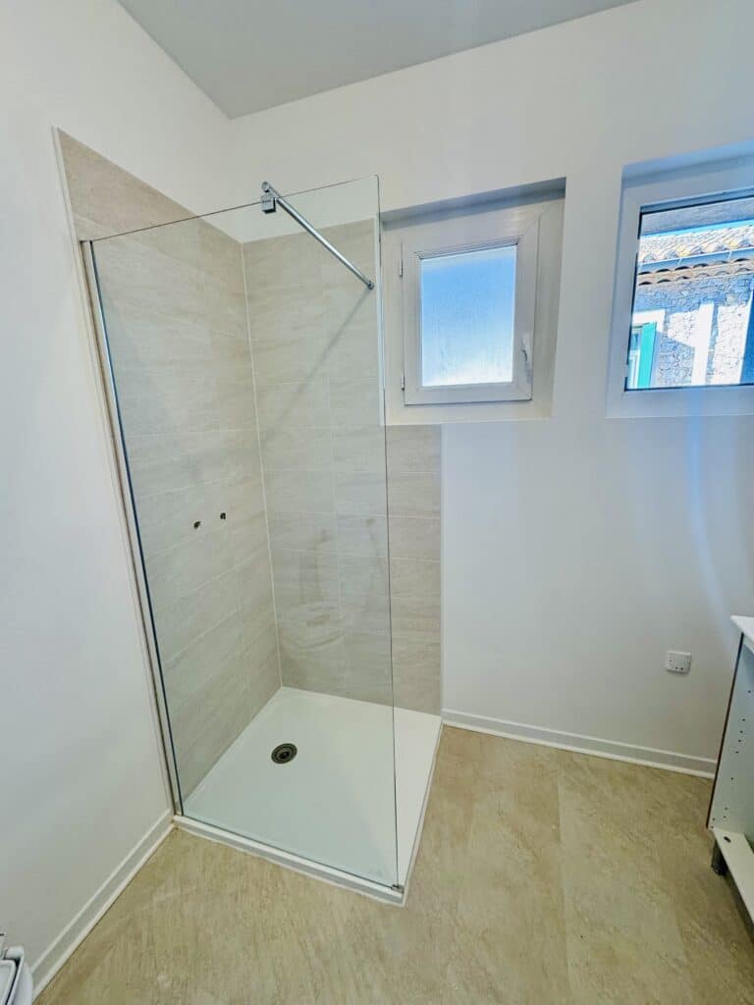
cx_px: 377
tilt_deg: -11.9
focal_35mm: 14
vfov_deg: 102.1
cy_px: 502
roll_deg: +1.7
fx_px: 407
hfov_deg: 85.7
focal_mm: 2.22
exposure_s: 1/100
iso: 125
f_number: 2.2
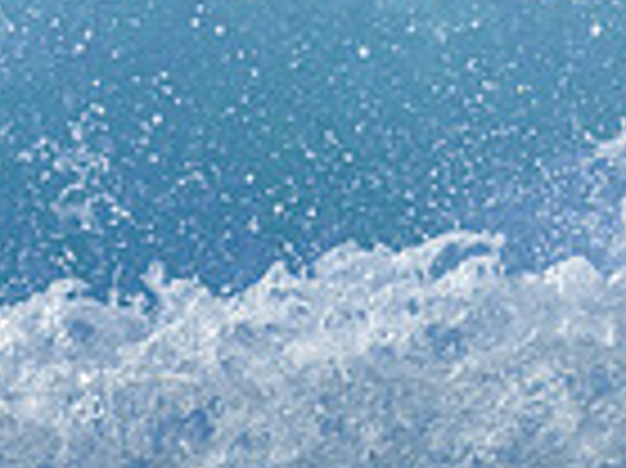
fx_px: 73557
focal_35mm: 4071
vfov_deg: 0.4
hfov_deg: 0.5
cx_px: 1000
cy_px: -57
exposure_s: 1/2500
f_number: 6.3
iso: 360
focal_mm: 800
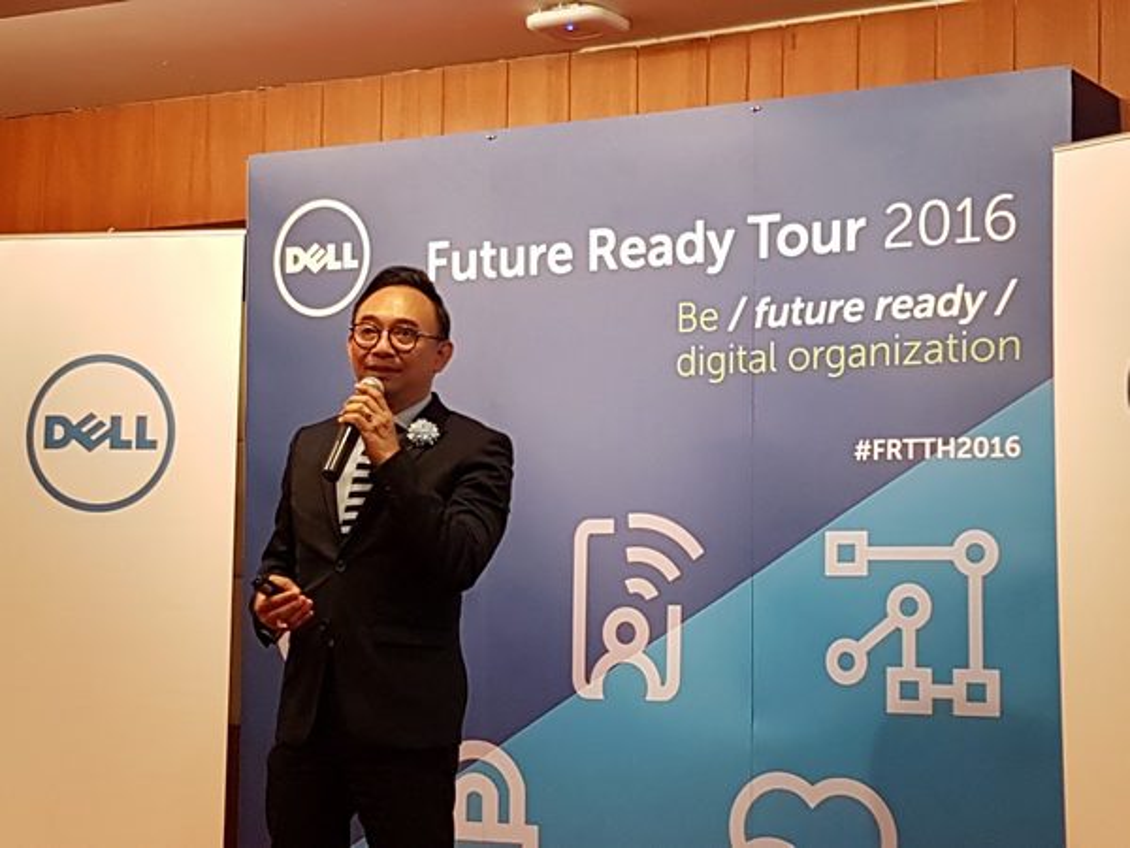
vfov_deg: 53.1
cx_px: 565
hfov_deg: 67.3
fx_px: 849
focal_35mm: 26
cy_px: 424
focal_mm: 4.2
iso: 100
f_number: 1.7
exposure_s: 1/50
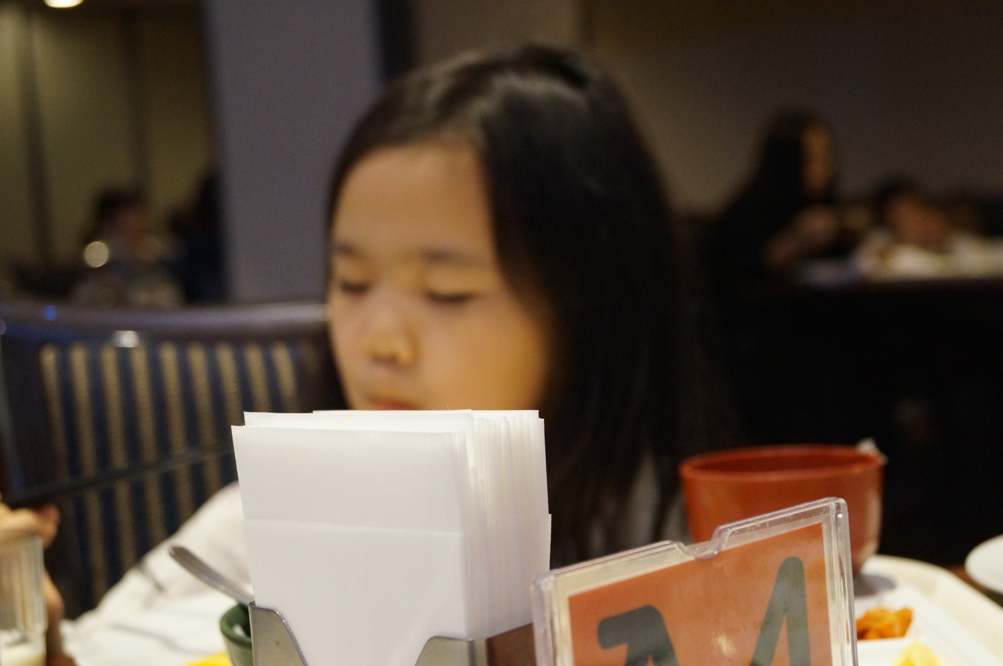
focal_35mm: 60
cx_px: 502
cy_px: 333
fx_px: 1670
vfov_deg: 22.6
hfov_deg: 33.4
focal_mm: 40
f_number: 5.6
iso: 2500
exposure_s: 1/80
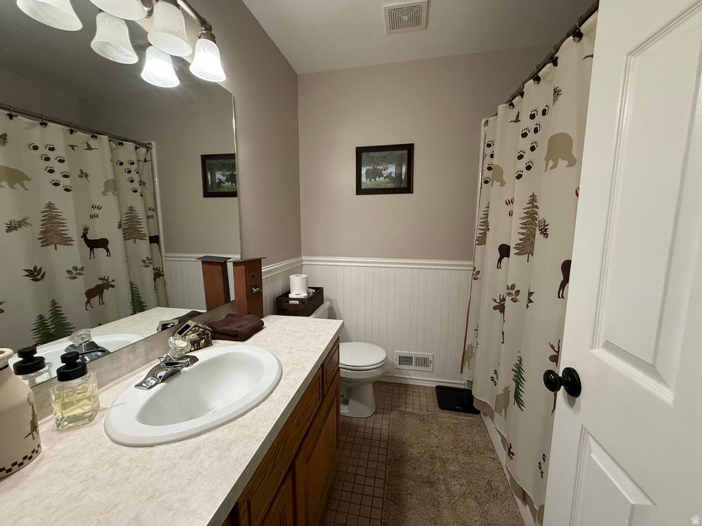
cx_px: 351
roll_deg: +1.5
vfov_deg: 85.7
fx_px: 284
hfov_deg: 102.1
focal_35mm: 14
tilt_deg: -8.2
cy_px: 263
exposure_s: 1/99
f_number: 2.2
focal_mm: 2.22
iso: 320
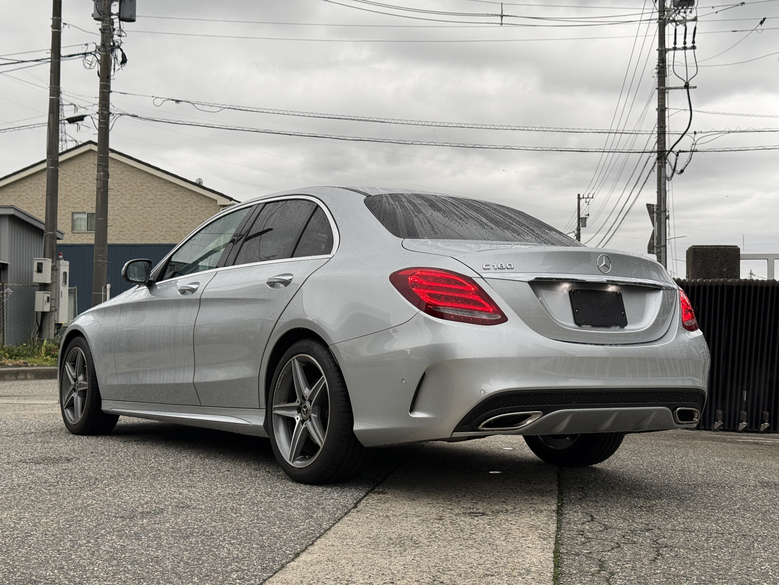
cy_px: 292
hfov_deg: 39.7
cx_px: 390
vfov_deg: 30.3
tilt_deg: +1.6
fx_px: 1080
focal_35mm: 48
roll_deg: +0.0
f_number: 1.78
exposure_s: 1/121
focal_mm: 6.76
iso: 64
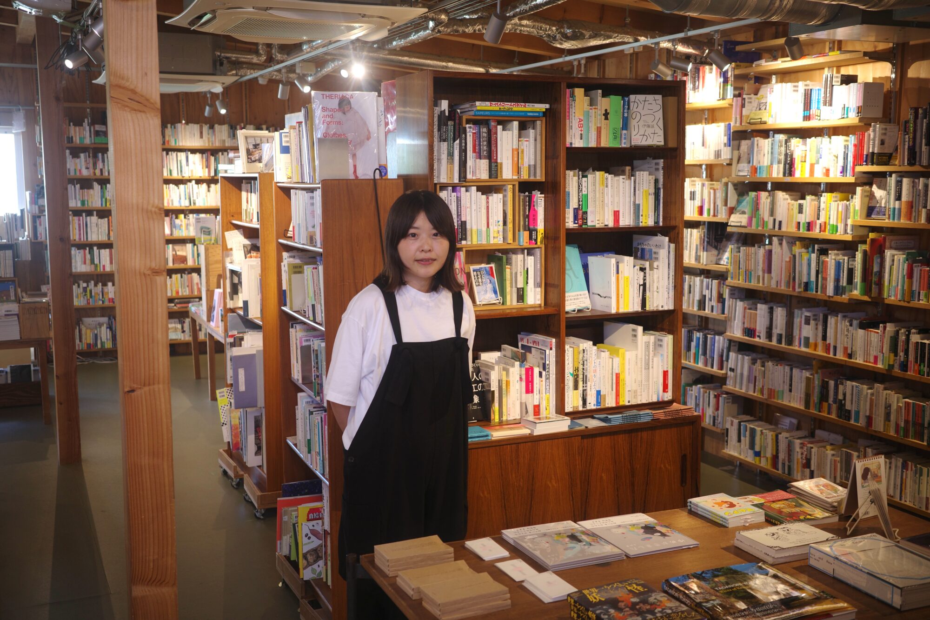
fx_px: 1033
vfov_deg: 33.4
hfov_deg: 48.5
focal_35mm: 40
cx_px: 465
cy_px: 310
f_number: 2.8
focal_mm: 26
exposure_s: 1/40
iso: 250
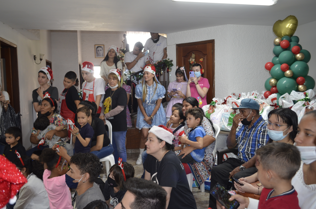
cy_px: 104
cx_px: 158
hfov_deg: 62.0
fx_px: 263
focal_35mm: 30
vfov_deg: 43.4
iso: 560
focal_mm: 20
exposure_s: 1/60
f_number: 3.8
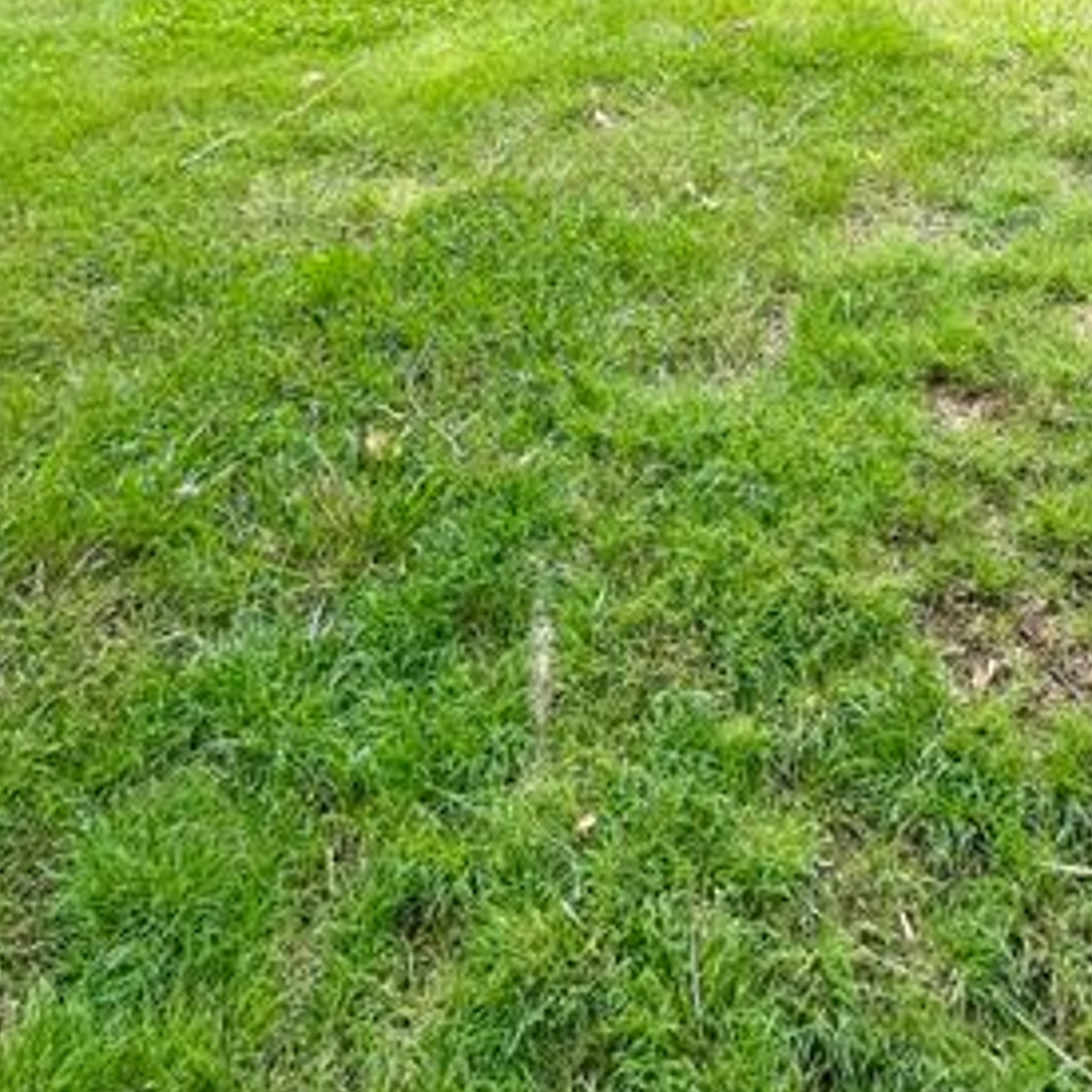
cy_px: -212
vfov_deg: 39.4
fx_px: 1071
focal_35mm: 30
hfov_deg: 53.0
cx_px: 731
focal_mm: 2.22
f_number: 2.2
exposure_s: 1/424
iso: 40
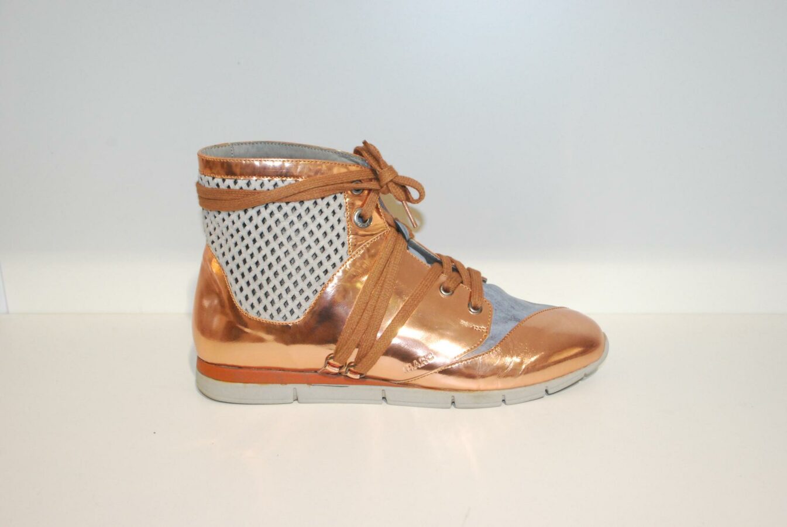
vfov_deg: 34.3
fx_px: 853
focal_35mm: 39
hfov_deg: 49.5
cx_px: 394
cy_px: 264
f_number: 8
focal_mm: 26
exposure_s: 1/200
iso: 1600
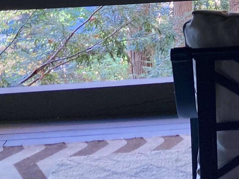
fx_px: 704
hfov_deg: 18.3
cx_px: 285
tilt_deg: -1.3
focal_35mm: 102
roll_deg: -0.3
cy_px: -86
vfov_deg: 13.7
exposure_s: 1/121
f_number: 1.8
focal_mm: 3.99
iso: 50
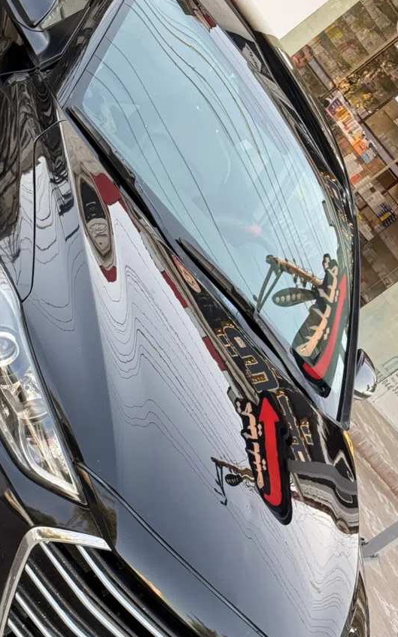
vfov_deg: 25.2
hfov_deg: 15.9
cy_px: 300
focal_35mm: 82
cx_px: 125
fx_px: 1424
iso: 64
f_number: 1.78
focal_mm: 6.76
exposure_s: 1/256
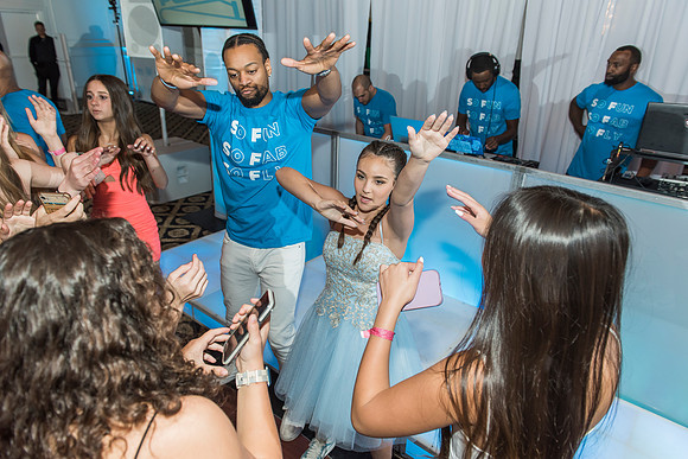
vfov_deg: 53.2
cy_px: 230
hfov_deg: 73.7
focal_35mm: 24
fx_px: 459
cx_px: 344
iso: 800
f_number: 4
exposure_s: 1/125
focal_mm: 24
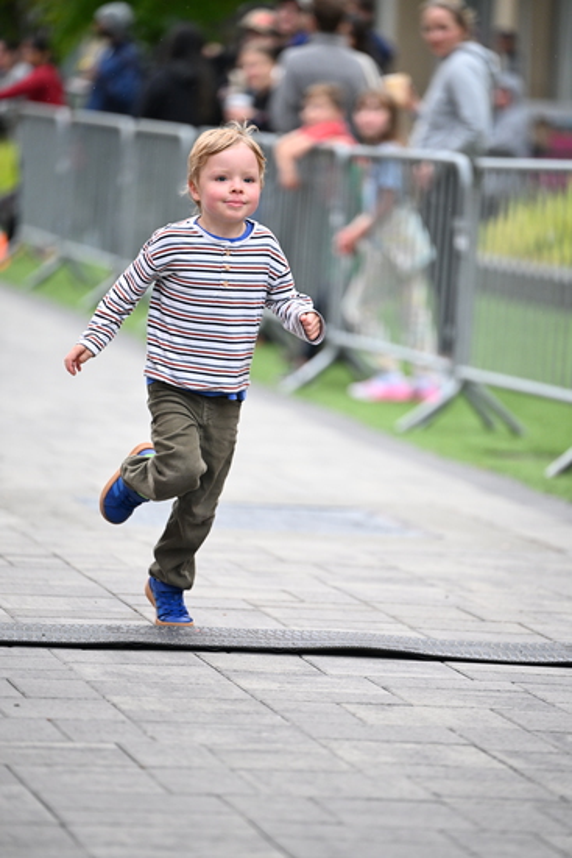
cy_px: 429
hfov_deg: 6.9
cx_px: 286
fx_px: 4763
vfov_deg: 10.3
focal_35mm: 200
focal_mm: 200
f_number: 2.8
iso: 1250
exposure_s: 1/1600
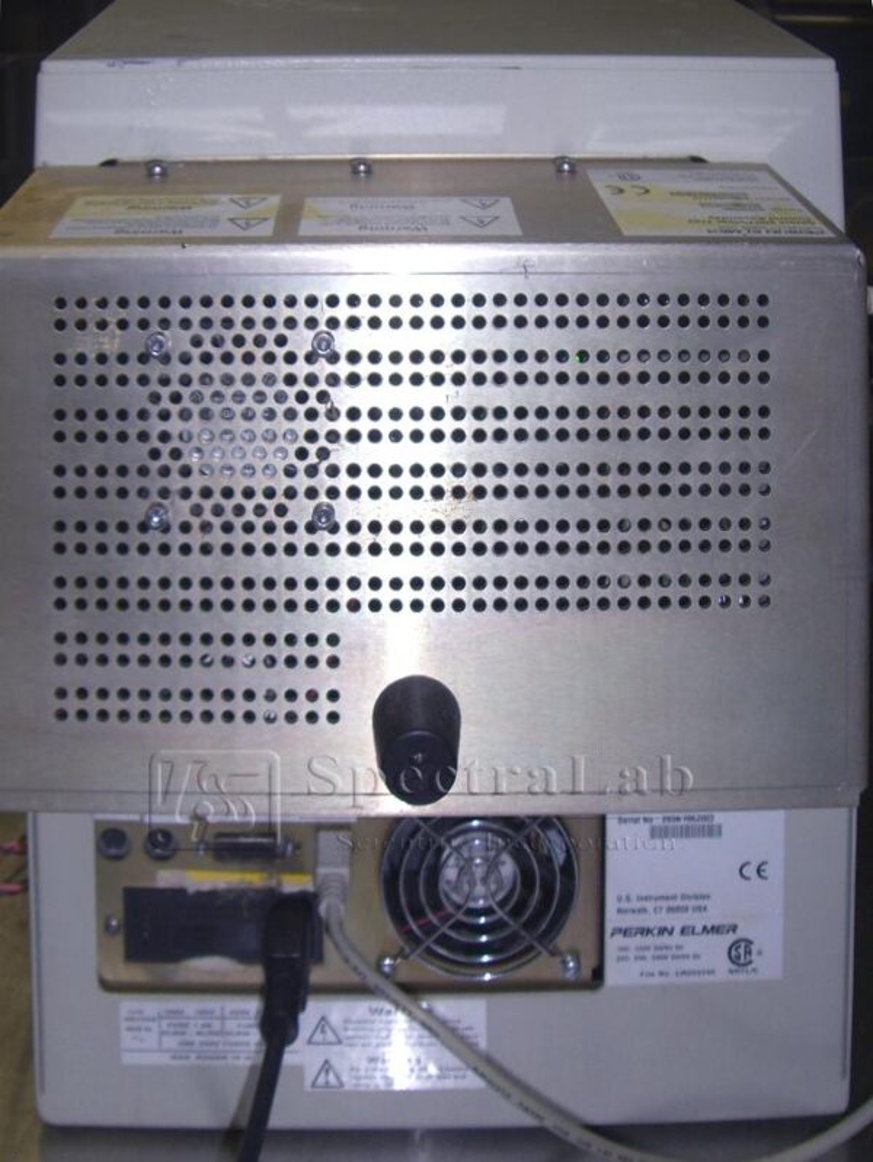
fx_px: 1277
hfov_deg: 37.7
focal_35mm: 38
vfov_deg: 49.0
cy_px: 581
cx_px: 436
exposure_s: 1/60
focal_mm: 6.2
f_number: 2.7
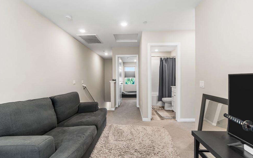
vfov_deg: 71.2
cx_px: 130
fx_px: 110
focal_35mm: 16
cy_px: 79
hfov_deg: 97.8
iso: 320
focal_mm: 10
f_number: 7.1
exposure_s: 1/5
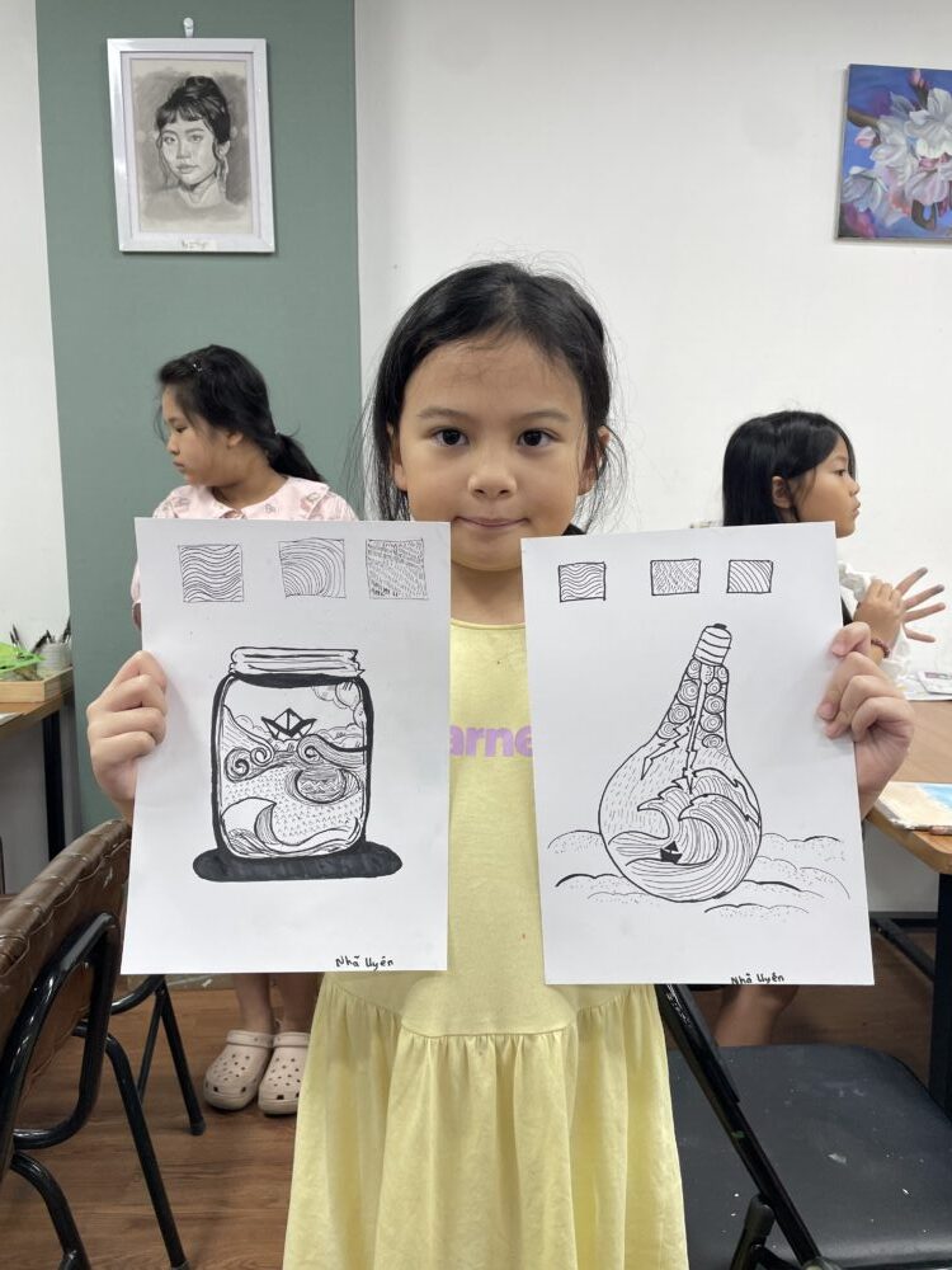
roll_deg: +1.2
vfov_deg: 67.3
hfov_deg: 53.1
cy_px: 635
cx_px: 476
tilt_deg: -7.6
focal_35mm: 26
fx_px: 953
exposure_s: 1/100
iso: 64
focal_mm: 4.2
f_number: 1.6
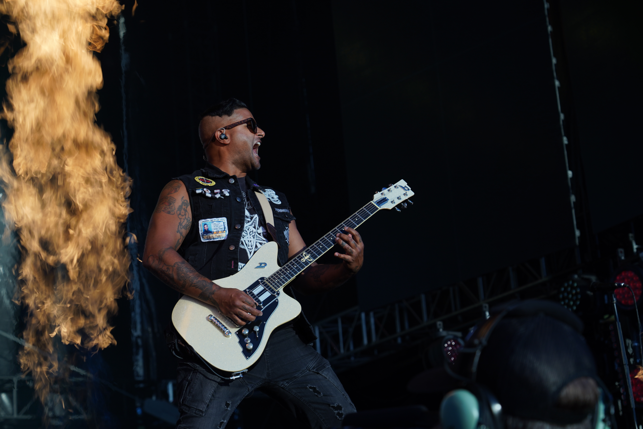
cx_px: 322
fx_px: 1518
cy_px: 214
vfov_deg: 16.1
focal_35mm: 85
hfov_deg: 23.9
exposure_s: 1/400
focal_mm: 85
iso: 100
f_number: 6.3
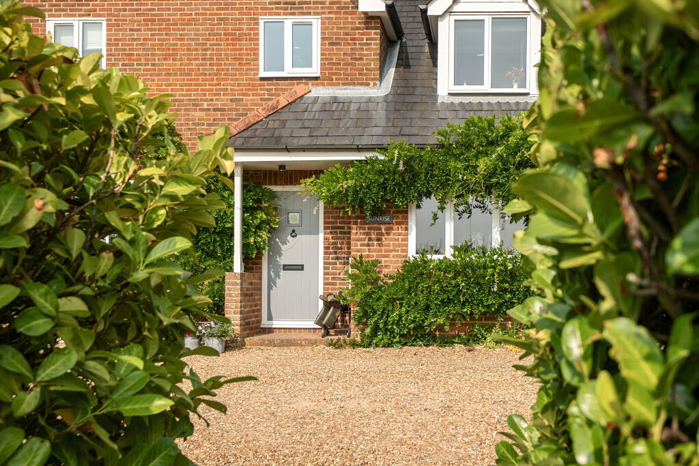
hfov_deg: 53.1
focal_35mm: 36
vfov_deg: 36.9
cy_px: 233
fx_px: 699
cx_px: 350
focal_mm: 24
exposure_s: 1/1600
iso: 200
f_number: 4
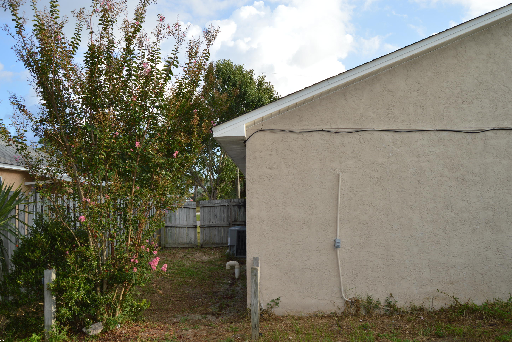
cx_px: 256
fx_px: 398
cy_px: 175
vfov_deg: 46.4
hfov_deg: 65.5
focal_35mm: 28
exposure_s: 1/200
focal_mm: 18
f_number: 7.1
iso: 100
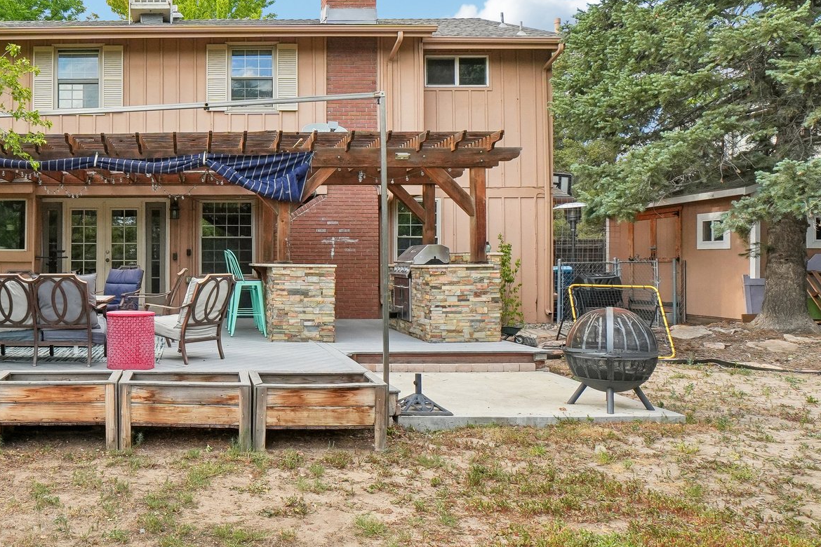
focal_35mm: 29
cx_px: 182
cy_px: 218
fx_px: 658
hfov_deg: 59.6
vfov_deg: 44.9
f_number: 8
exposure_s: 1/320
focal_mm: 11
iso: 400
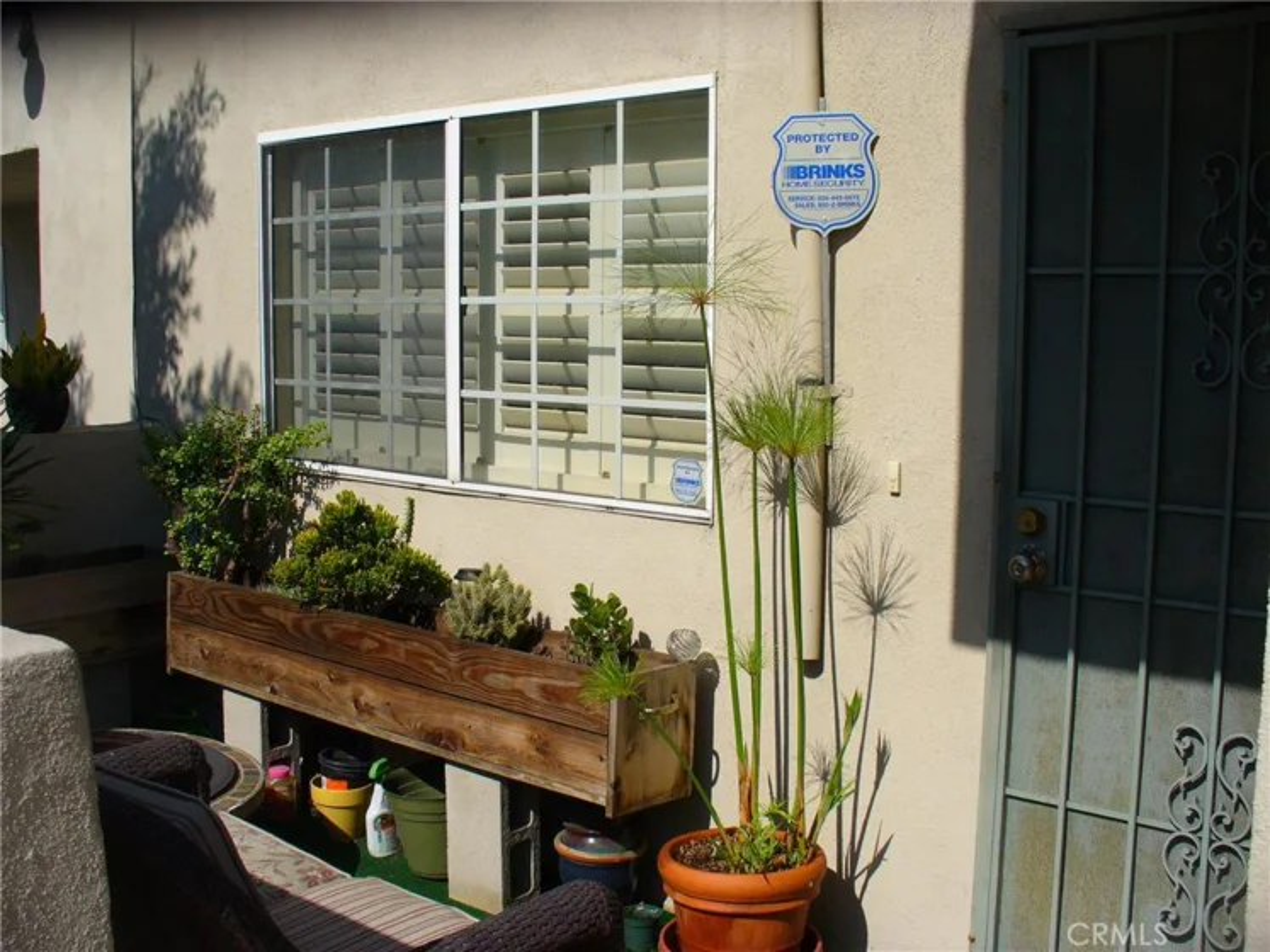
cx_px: 635
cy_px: 476
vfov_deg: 38.7
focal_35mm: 37
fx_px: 1357
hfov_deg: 50.1
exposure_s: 1/640
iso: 80
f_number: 5.6
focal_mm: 6.1
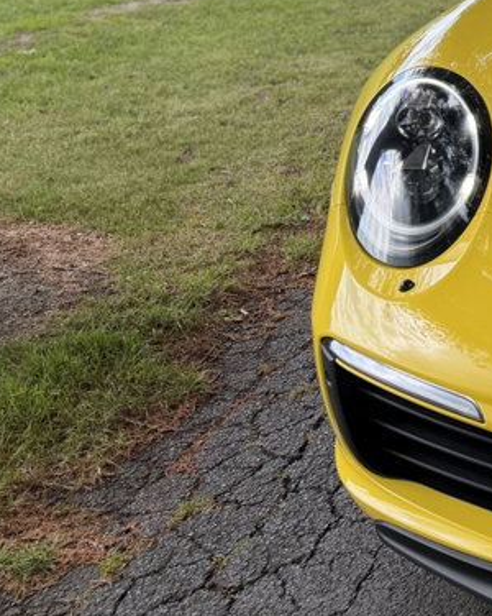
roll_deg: -0.8
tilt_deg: -17.3
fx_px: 1165
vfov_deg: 29.2
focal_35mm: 64
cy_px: 163
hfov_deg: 19.3
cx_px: 828
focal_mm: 6.76
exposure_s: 1/1271
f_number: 1.78
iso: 100
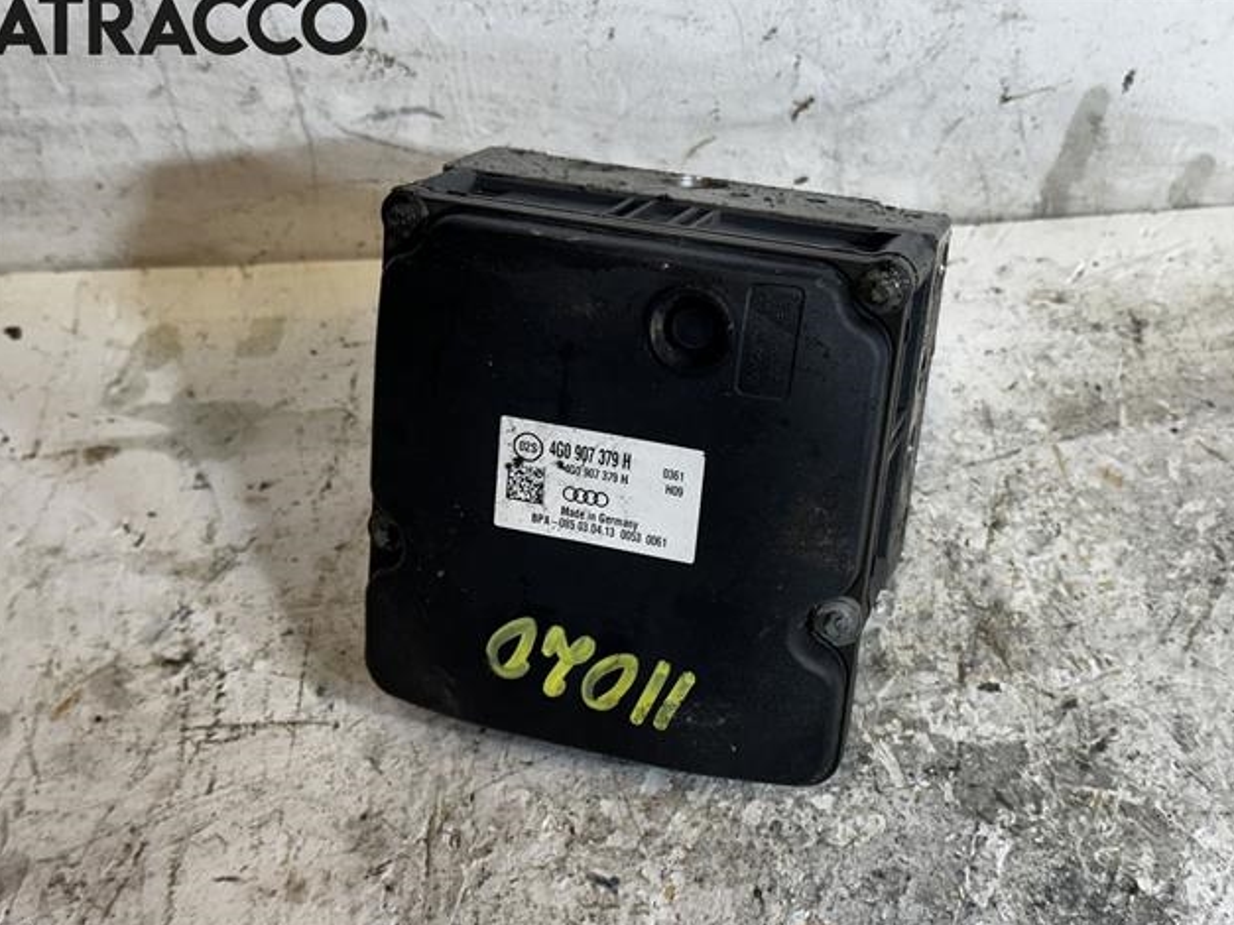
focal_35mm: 49
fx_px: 1746
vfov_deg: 29.7
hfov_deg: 38.9
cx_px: 618
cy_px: 461
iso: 100
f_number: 1.78
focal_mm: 6.86
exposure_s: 1/100
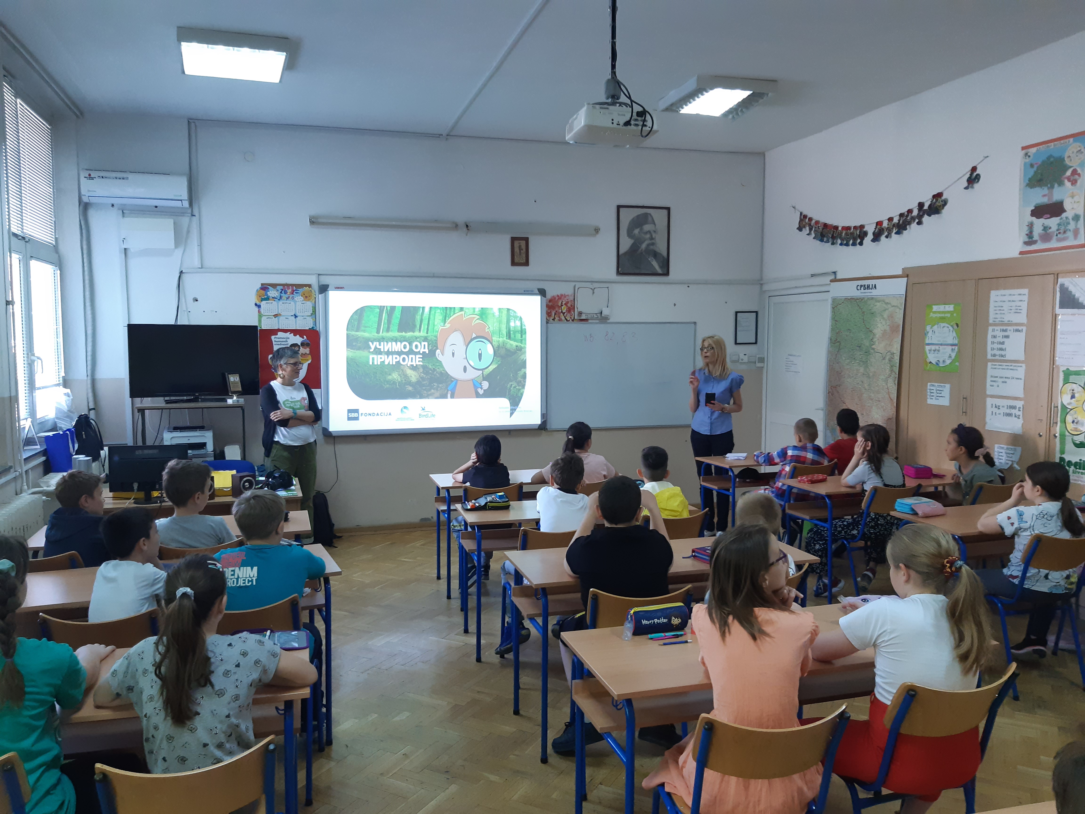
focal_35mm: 26
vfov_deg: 53.1
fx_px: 815
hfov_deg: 67.3
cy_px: 407
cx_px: 542
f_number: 1.7
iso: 160
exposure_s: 1/50
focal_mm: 3.92
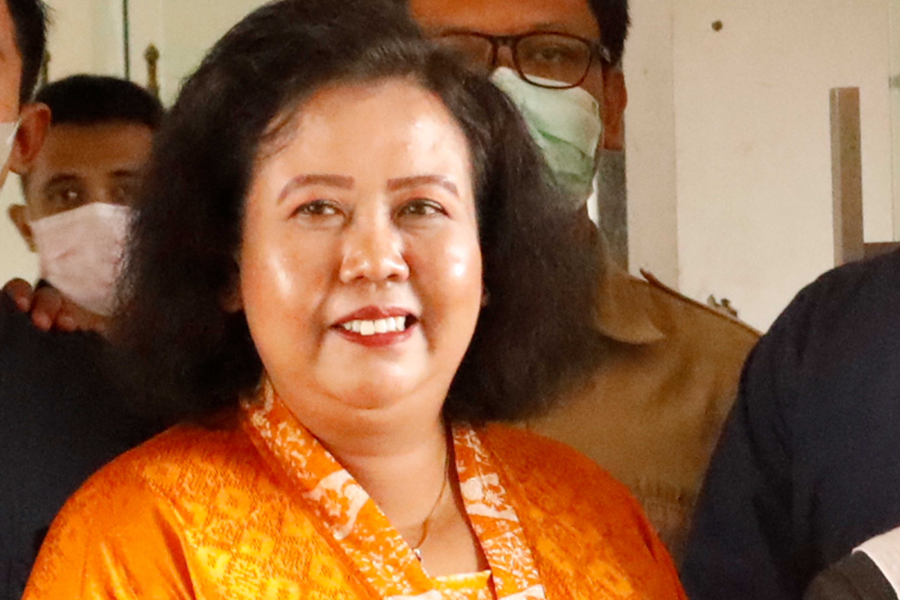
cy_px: 331
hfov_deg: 7.8
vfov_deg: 5.2
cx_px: 321
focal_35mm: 265
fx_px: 6625
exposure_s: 1/400
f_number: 2.8
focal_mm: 200
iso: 10000
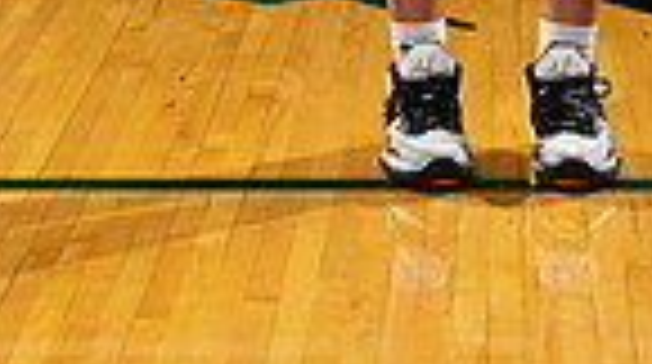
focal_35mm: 163
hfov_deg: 13.2
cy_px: -580
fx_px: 2813
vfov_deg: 6.9
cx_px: 445
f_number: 4
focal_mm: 50
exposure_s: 1/250
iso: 500
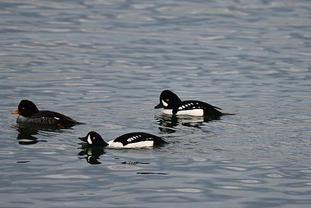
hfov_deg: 2.6
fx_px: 6912
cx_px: 156
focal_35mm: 800
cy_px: 104
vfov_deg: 1.7
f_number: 6.3
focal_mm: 800
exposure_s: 1/800
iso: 250
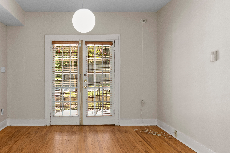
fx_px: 166
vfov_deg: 49.6
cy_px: 76
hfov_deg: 67.8
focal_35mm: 26
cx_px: 80
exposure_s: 1/6
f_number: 7.1
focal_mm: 16
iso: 320
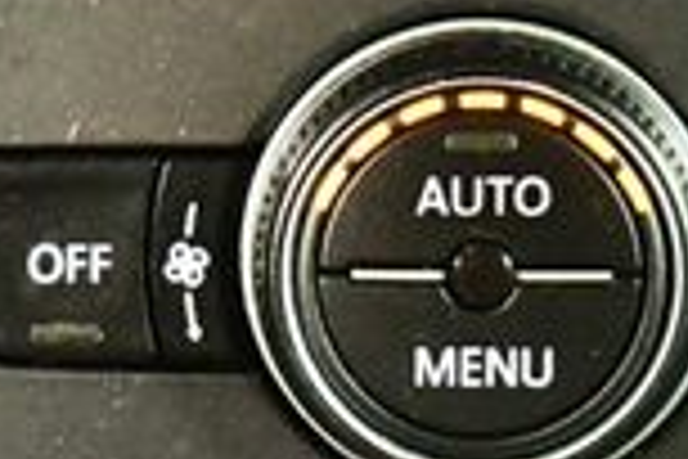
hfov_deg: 7.9
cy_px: 54
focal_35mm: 259
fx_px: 4949
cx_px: 459
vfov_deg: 5.3
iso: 12800
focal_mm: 31
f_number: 4.2
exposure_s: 1/60
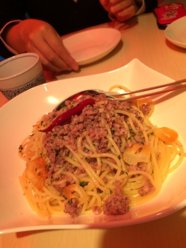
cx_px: 93
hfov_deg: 46.8
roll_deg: +20.6
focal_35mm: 30
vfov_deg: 60.0
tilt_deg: -38.1
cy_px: 121
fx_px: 215
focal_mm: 4.15
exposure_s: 1/30
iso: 200
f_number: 2.2
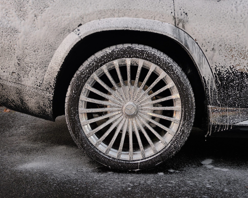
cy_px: 99
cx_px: 128
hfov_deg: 42.9
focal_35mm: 43
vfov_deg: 34.9
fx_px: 316
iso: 320
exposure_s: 1/100
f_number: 4.4
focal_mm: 25.6
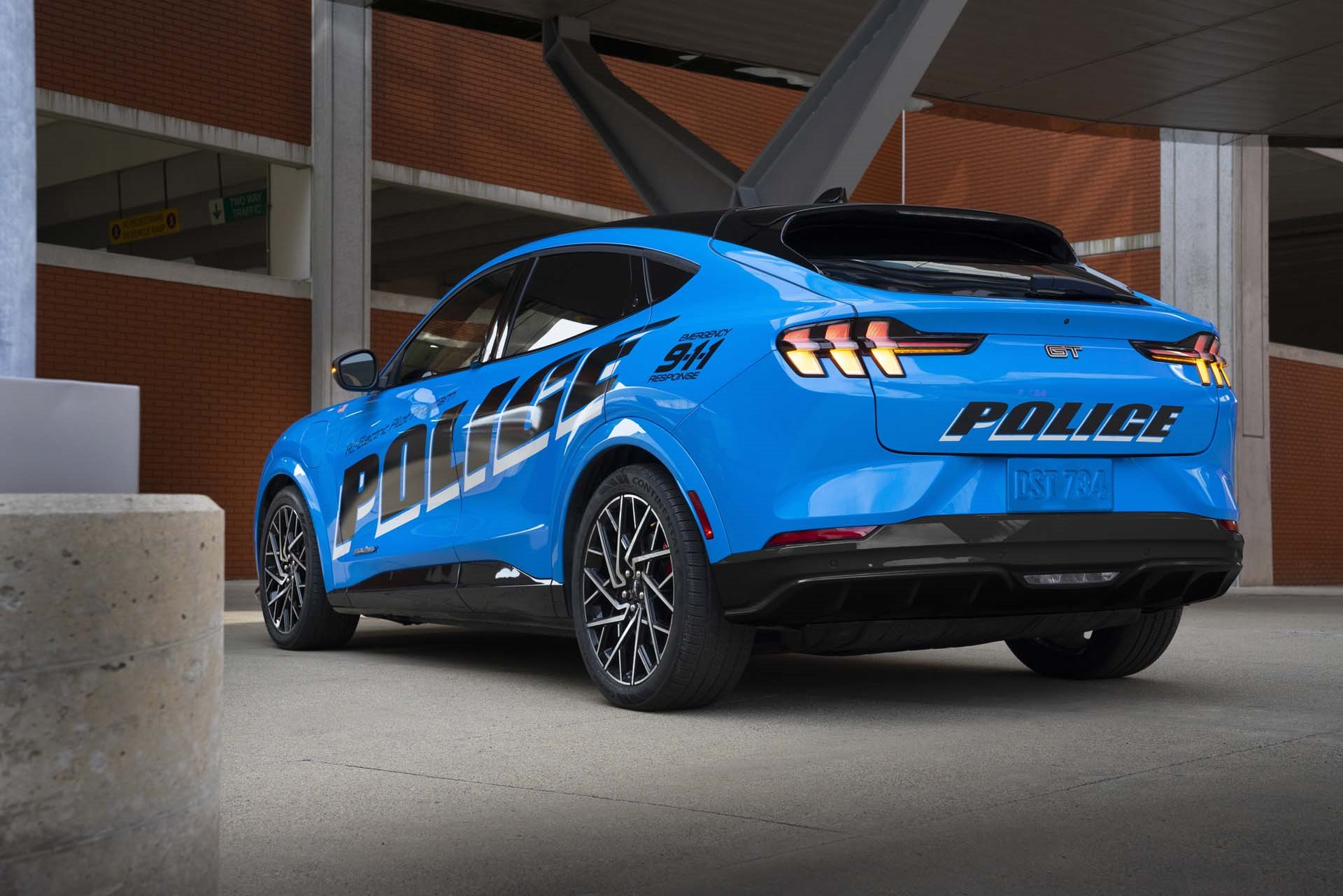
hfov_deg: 40.3
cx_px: 672
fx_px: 1828
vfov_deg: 27.5
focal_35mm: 49
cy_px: 448
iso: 800
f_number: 7.1
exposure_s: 1/500
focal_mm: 49
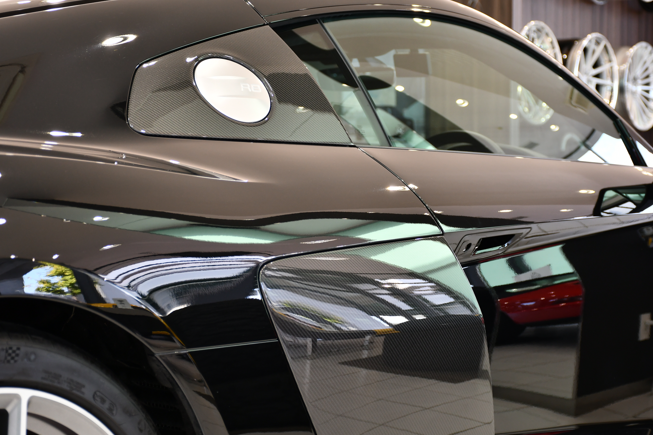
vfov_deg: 18.2
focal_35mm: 75
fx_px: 1360
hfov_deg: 27.0
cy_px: 214
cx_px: 325
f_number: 4.5
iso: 400
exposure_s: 1/100
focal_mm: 48
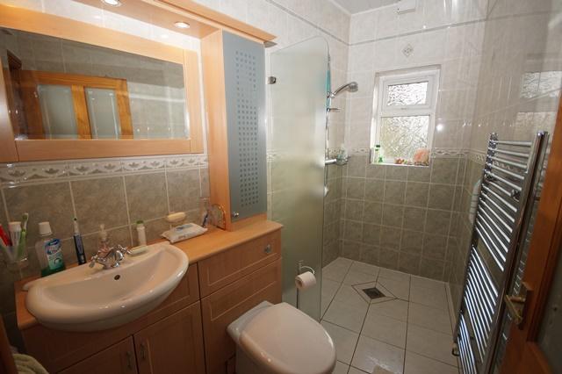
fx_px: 234
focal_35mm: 15
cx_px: 281
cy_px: 187
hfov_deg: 100.4
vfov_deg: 77.3
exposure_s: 1/100
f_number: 4
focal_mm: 10
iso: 400
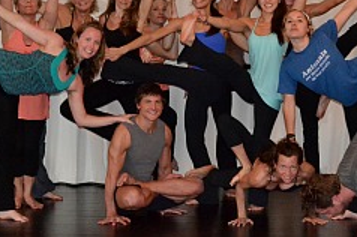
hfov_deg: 20.2
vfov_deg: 13.5
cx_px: 198
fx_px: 1000
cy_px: 73
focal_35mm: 101
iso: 3200
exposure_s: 1/60
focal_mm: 32
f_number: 4.8
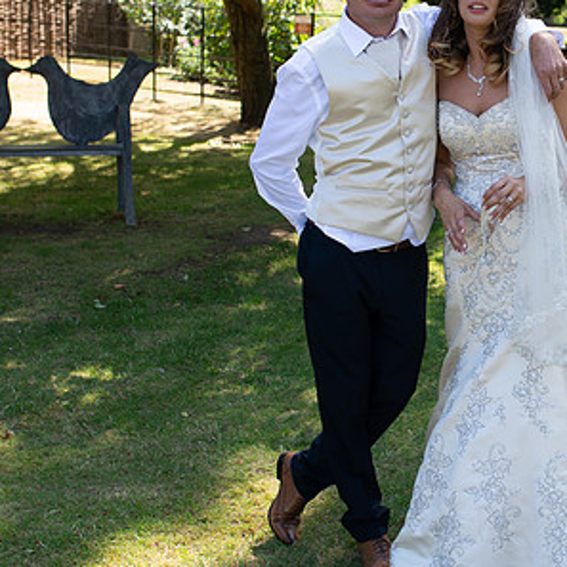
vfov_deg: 22.4
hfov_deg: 22.0
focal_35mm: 77
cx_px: 490
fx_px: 1427
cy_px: 233
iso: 100
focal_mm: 35
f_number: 4
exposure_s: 1/250
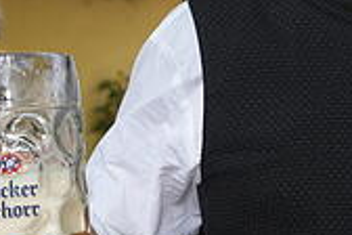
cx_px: 546
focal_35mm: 127
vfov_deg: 10.8
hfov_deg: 14.9
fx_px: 1242
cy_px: 136
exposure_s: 1/160
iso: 160
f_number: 4
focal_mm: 35
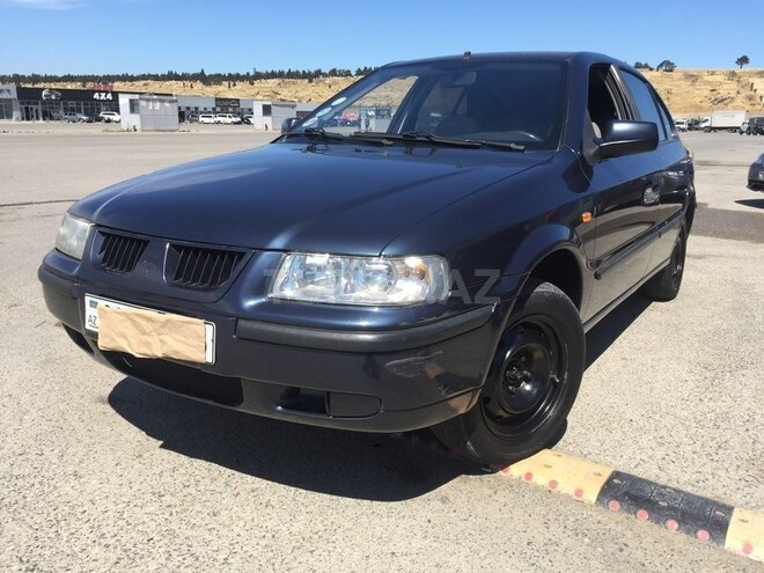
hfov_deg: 61.7
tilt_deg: -15.7
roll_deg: -0.9
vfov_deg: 48.2
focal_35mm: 29
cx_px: 382
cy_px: 286
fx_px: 640
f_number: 2.2
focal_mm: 4.15
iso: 32
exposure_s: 1/1464
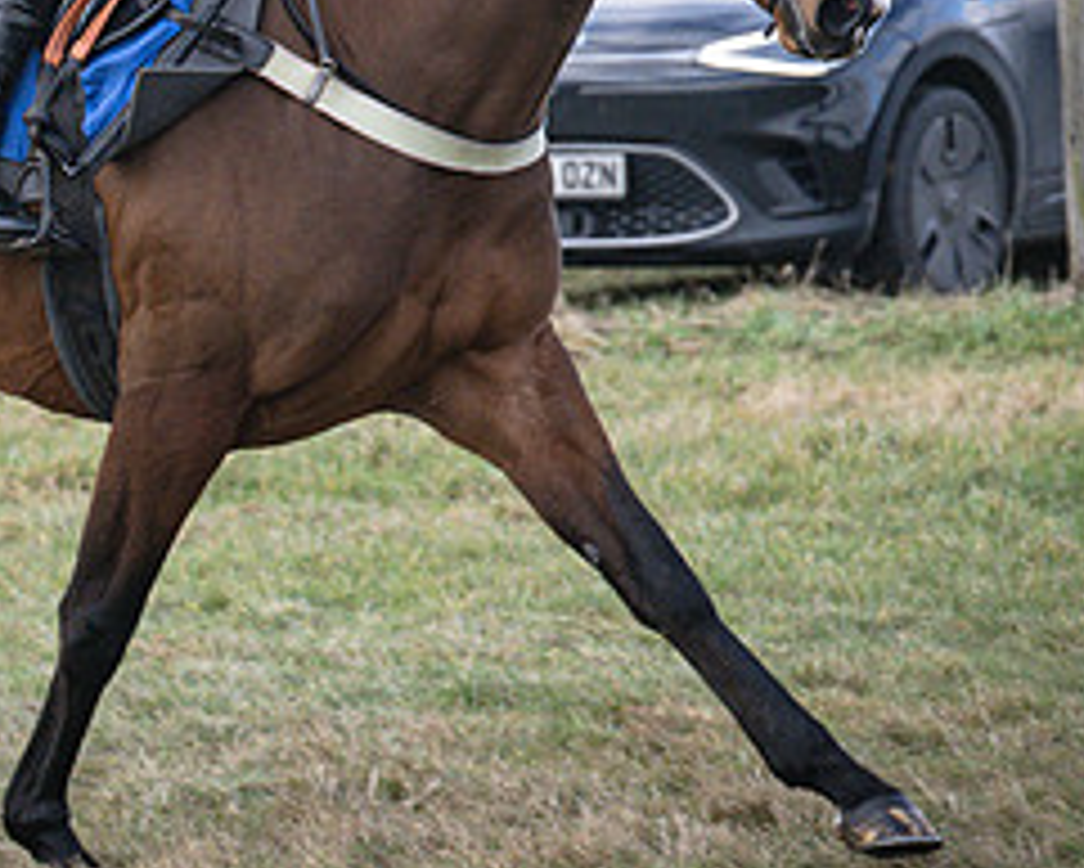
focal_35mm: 276
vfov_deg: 5.6
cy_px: 27
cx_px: 392
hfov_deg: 7.0
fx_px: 8858
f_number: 4
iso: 400
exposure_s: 1/1600
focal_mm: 70
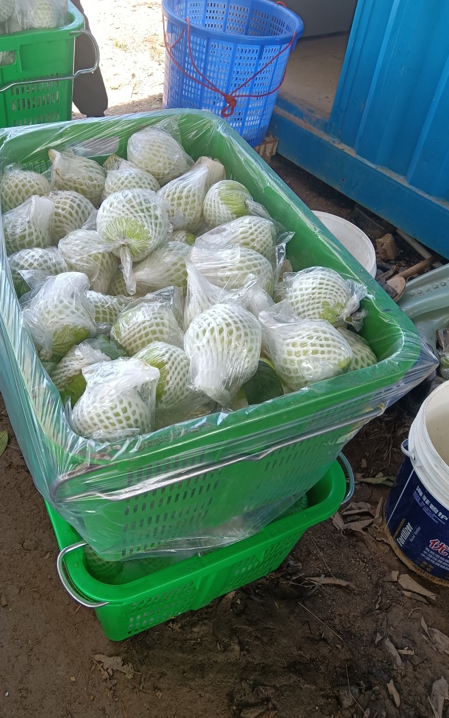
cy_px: 356
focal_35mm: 29
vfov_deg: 64.6
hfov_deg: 43.0
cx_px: 191
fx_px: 568
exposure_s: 1/100
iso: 134
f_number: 1.9
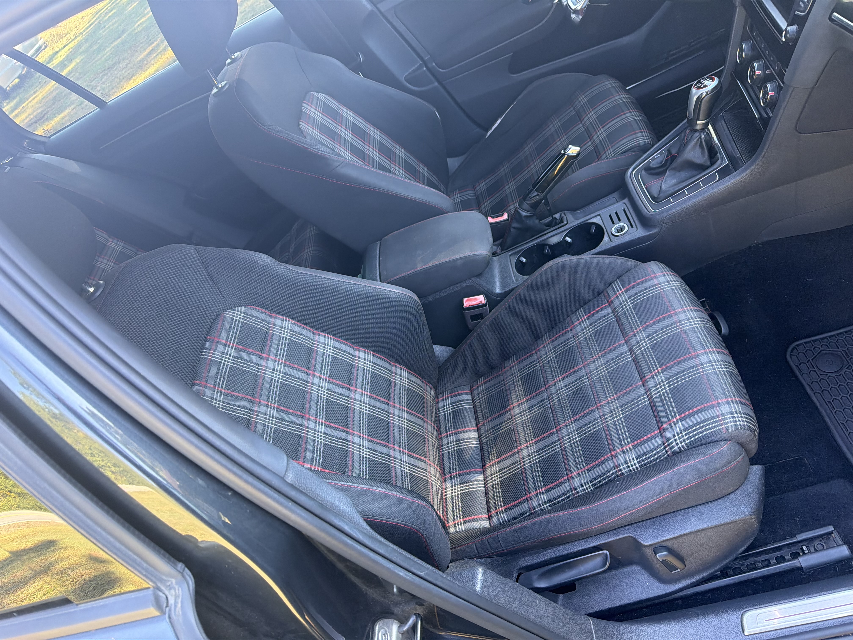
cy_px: 320
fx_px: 591
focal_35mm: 24
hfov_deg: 71.6
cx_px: 426
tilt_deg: -42.9
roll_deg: +39.6
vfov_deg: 56.8
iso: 200
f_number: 1.78
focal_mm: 6.76
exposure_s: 1/105
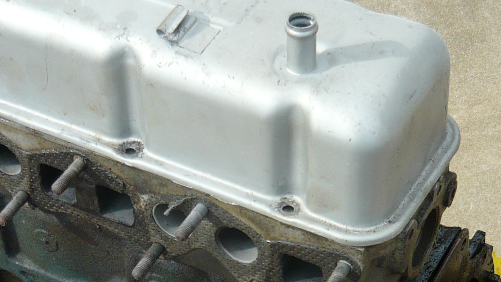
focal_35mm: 92
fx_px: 1222
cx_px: 147
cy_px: 305
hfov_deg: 23.0
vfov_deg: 12.9
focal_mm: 5.5
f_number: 2.8
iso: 100
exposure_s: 1/500
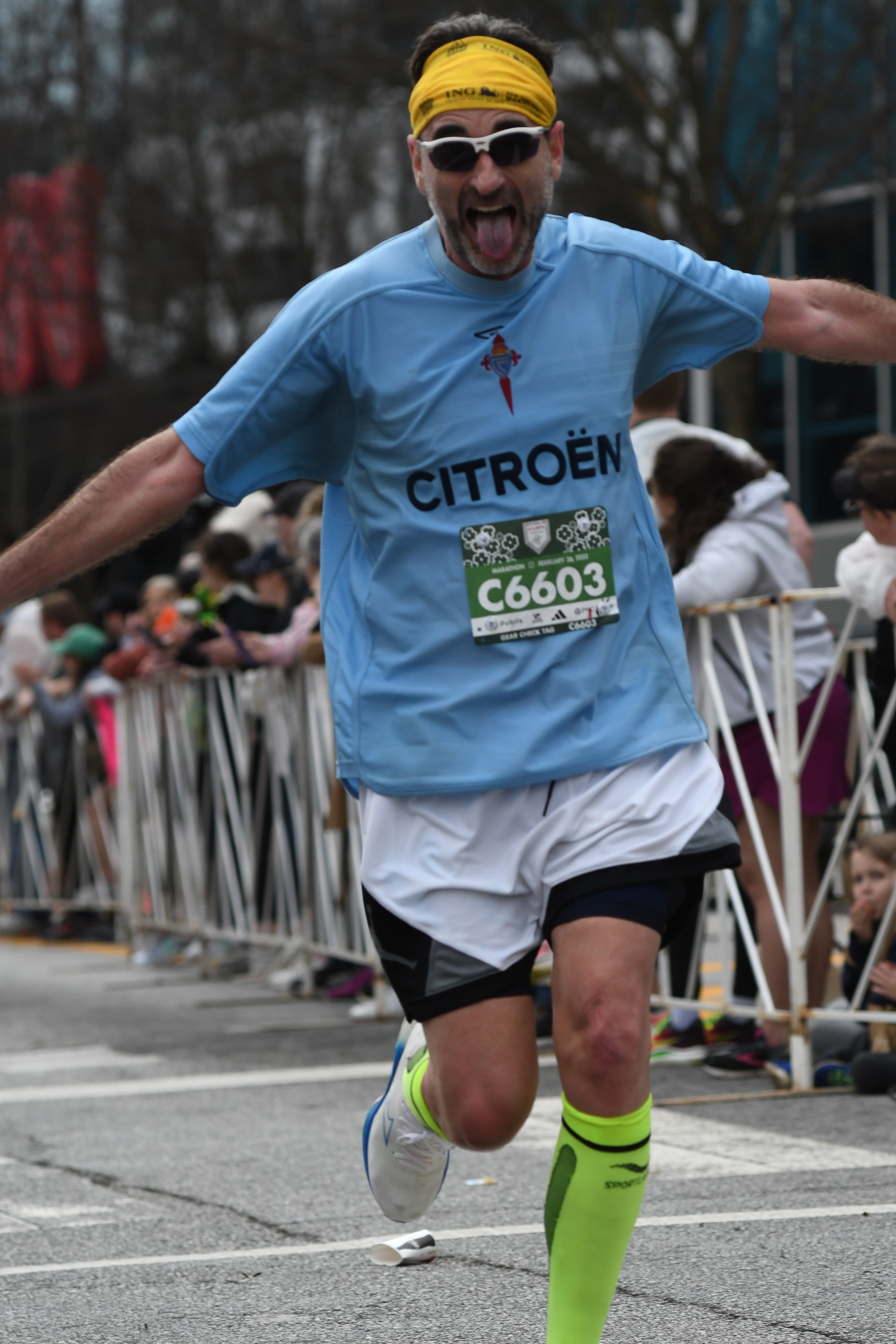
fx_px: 8120
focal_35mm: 218
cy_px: 672
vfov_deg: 9.5
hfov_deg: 6.3
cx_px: 448
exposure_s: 1/800
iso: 500
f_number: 6.3
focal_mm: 145
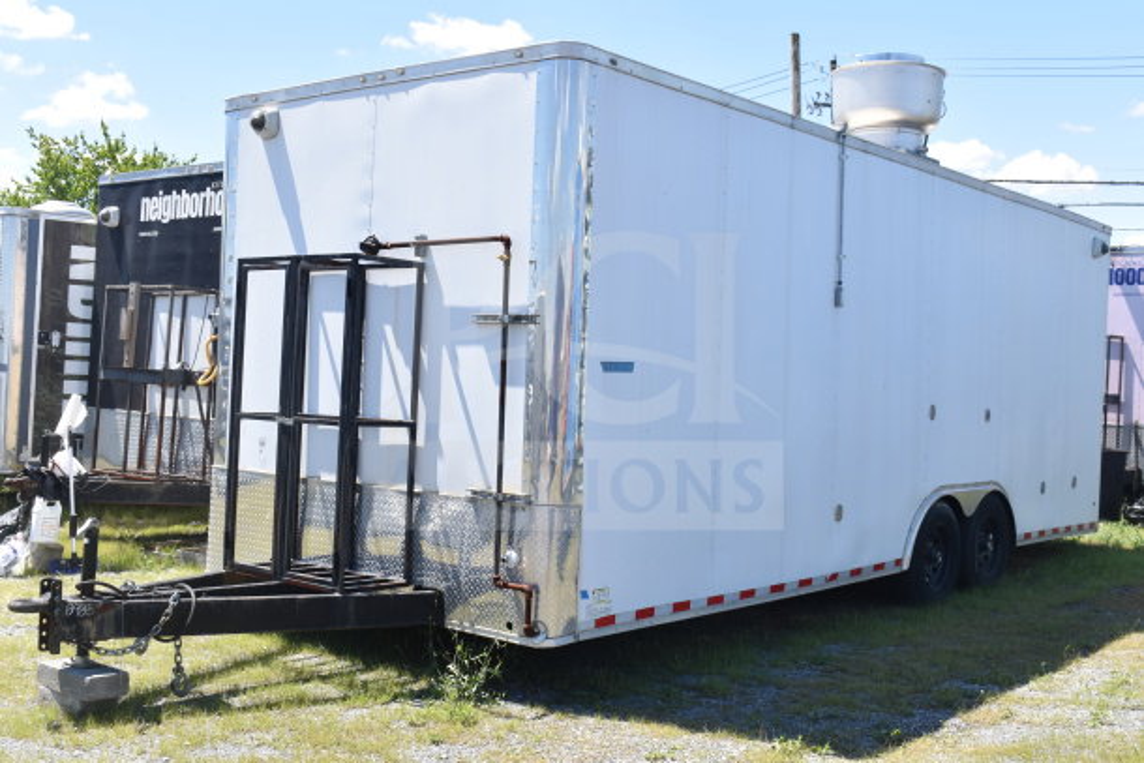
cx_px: 572
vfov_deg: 33.0
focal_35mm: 40
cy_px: 382
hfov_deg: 47.9
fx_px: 1287
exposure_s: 1/200
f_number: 7.1
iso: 200
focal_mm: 27
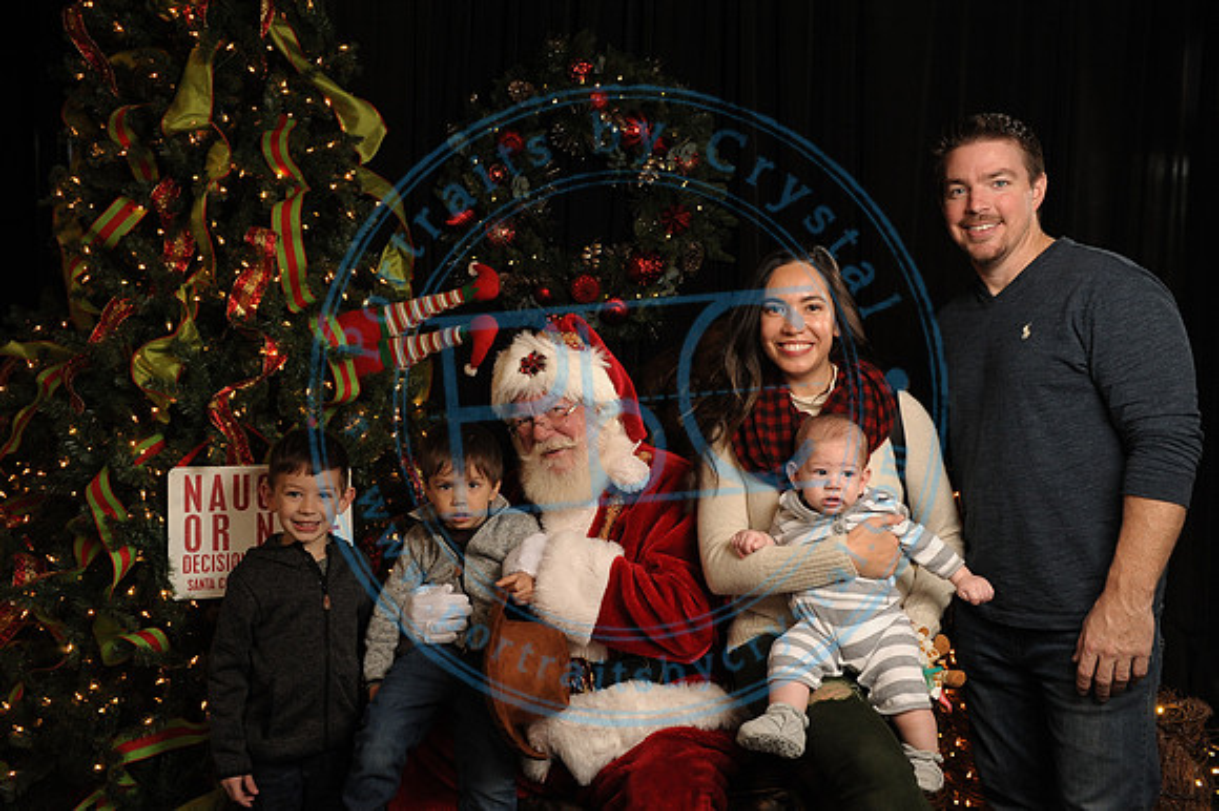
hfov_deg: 58.7
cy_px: 406
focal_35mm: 32
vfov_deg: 41.1
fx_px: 1083
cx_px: 610
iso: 1000
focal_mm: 32
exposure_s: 1/125
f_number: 5.6
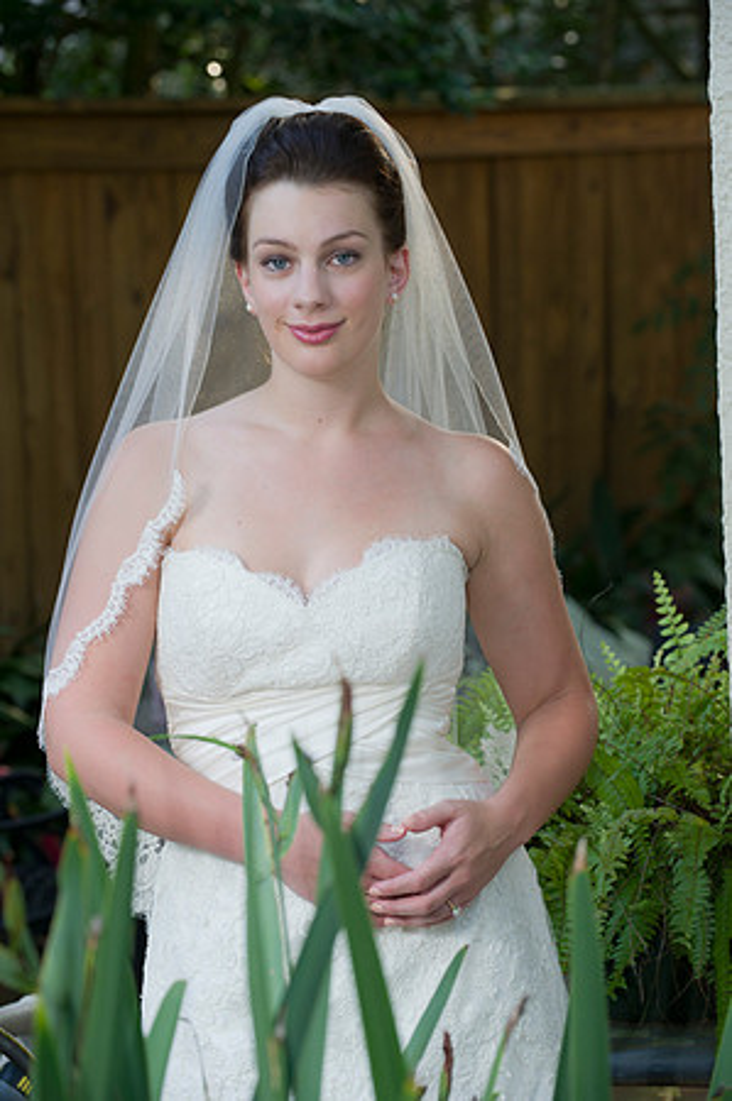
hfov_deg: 10.9
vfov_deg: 16.4
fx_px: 3821
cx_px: 366
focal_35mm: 125
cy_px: 550
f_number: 5.6
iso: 400
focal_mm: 125
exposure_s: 1/60
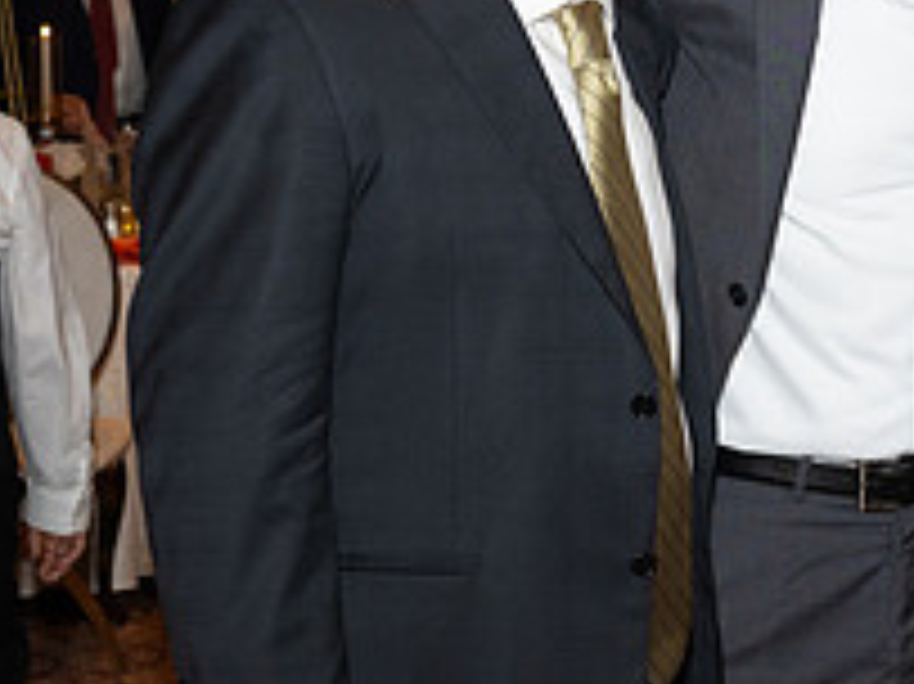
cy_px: 52
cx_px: 995
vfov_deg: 13.7
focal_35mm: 107
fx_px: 2824
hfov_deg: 17.8
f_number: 5.6
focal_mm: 39
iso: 800
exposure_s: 1/100
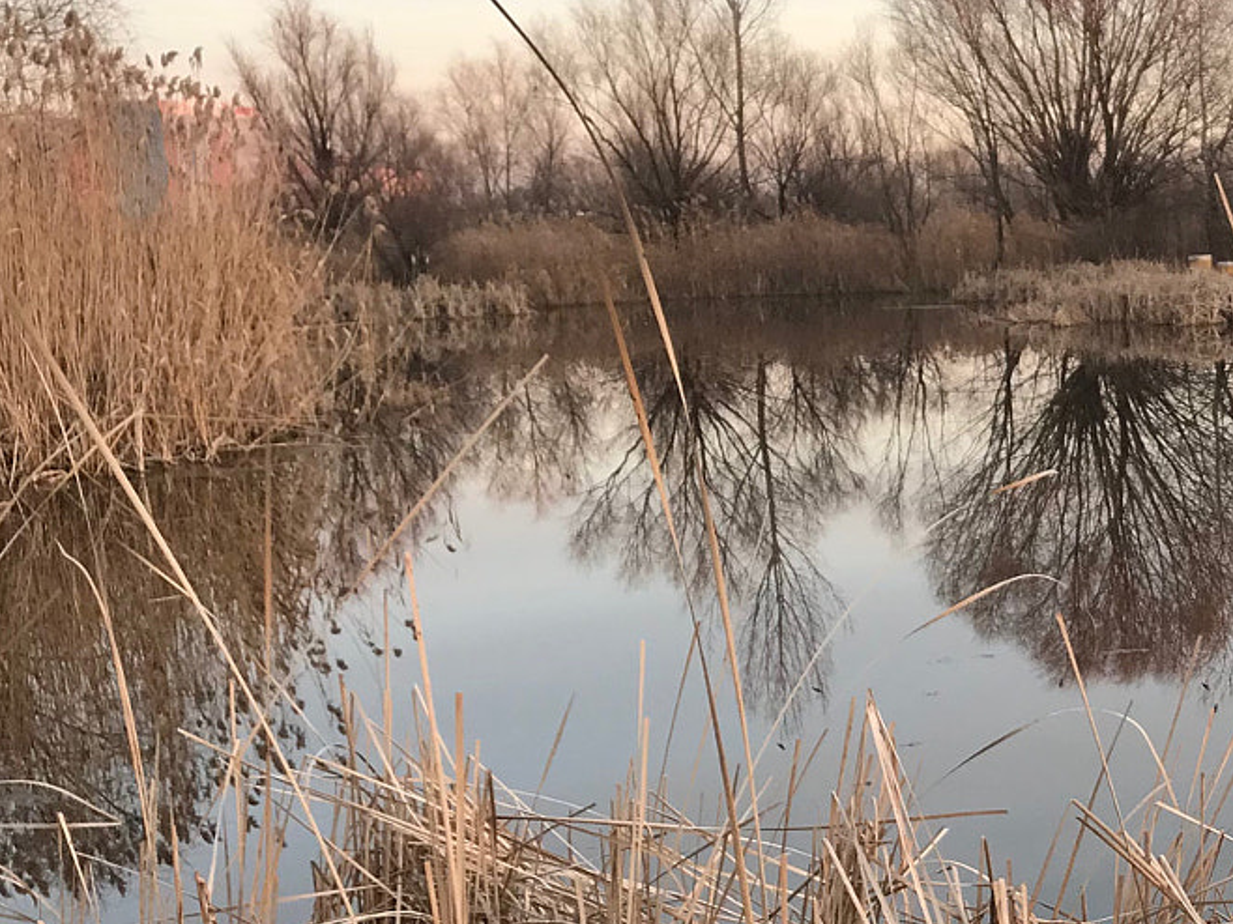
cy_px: 643
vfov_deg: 21.5
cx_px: 1330
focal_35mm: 68
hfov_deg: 26.5
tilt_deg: -10.1
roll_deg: +0.8
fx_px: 2422
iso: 25
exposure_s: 1/100
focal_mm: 3.99
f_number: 1.8
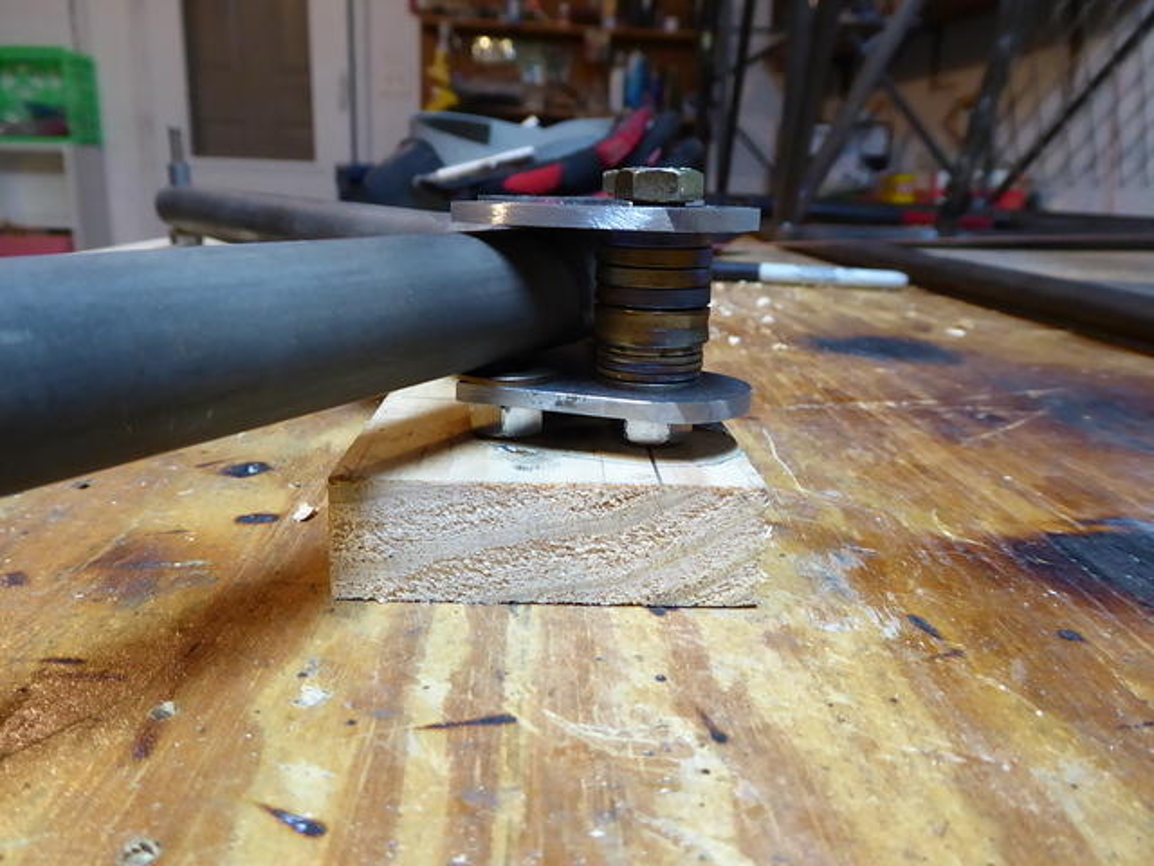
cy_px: 433
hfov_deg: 61.7
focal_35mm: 29
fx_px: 967
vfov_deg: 48.2
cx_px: 577
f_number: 3.5
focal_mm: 5
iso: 400
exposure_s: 1/20
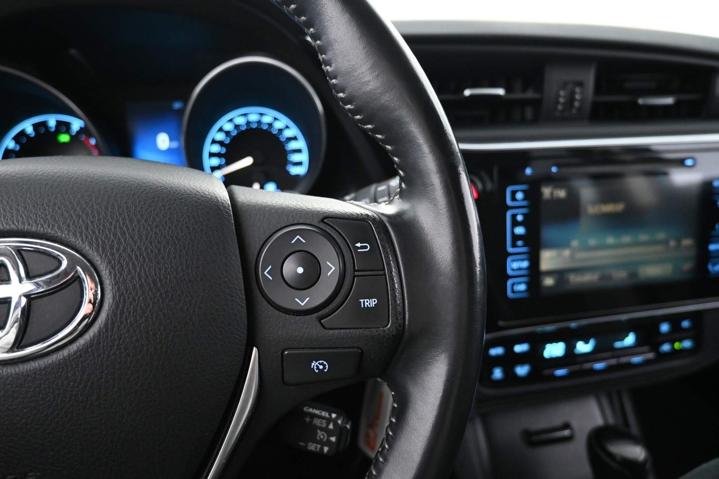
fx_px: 479
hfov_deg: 73.7
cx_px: 360
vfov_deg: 53.1
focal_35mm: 24
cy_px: 240
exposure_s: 1/25
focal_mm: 16
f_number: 3.5
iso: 2800
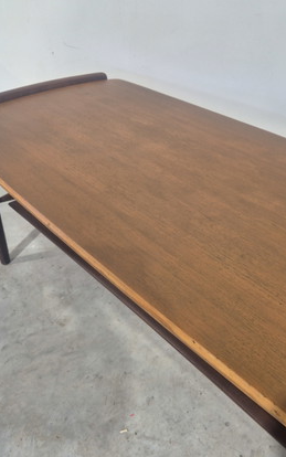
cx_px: 181
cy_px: 231
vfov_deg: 58.1
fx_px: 411
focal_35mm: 33
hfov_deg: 38.1
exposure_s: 1/100
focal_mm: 5.4
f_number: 1.8
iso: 250
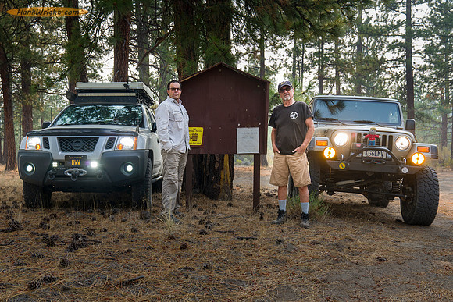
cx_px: 199
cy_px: 170
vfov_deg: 34.7
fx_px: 484
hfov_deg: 50.1
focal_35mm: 38
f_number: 4.5
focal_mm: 28
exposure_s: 1/125
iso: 320
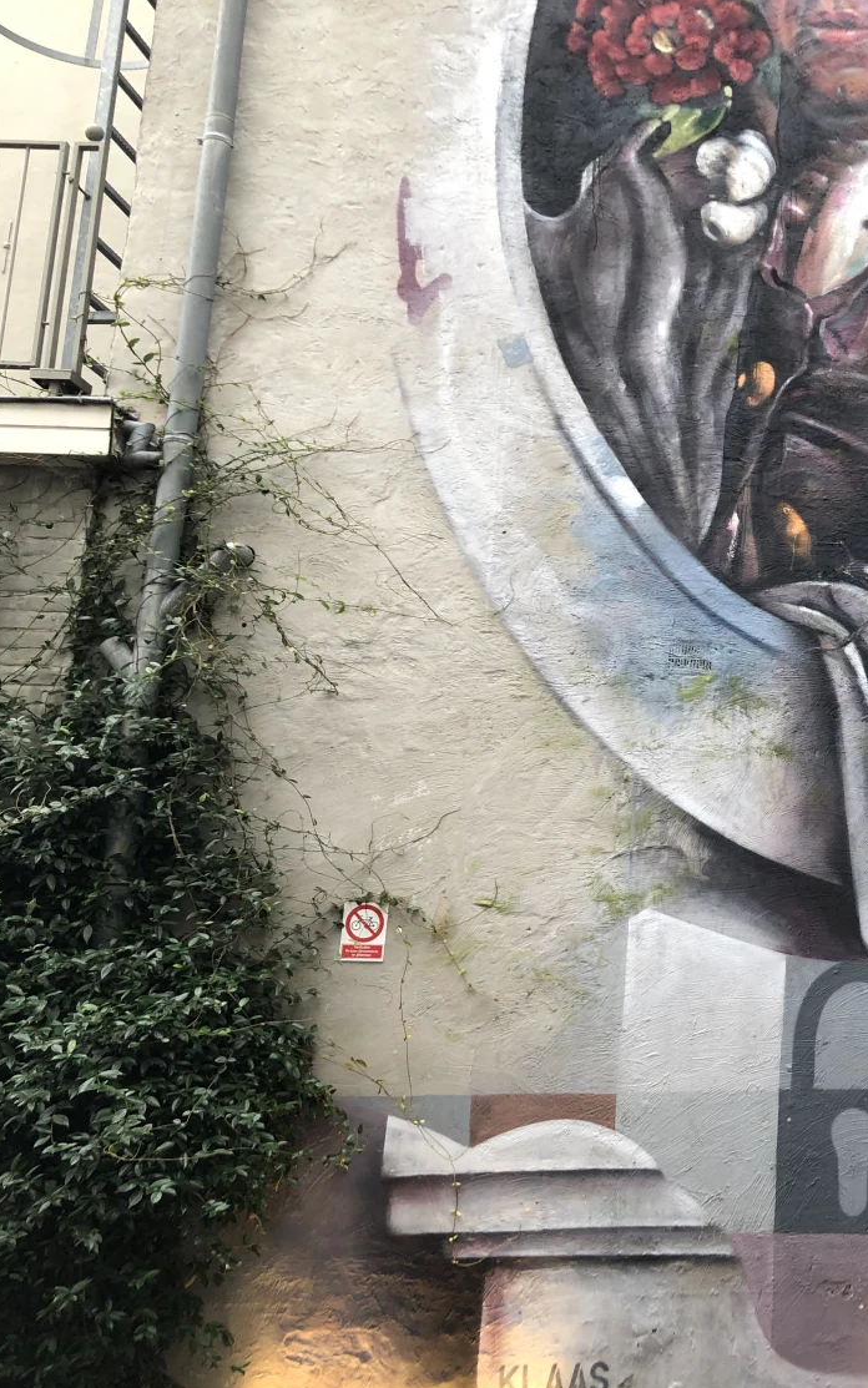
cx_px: 909
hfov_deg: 29.4
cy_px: 699
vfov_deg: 49.3
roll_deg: -0.3
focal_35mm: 40
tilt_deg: +14.9
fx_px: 1513
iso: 32
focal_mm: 4
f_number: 1.8
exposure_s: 1/99
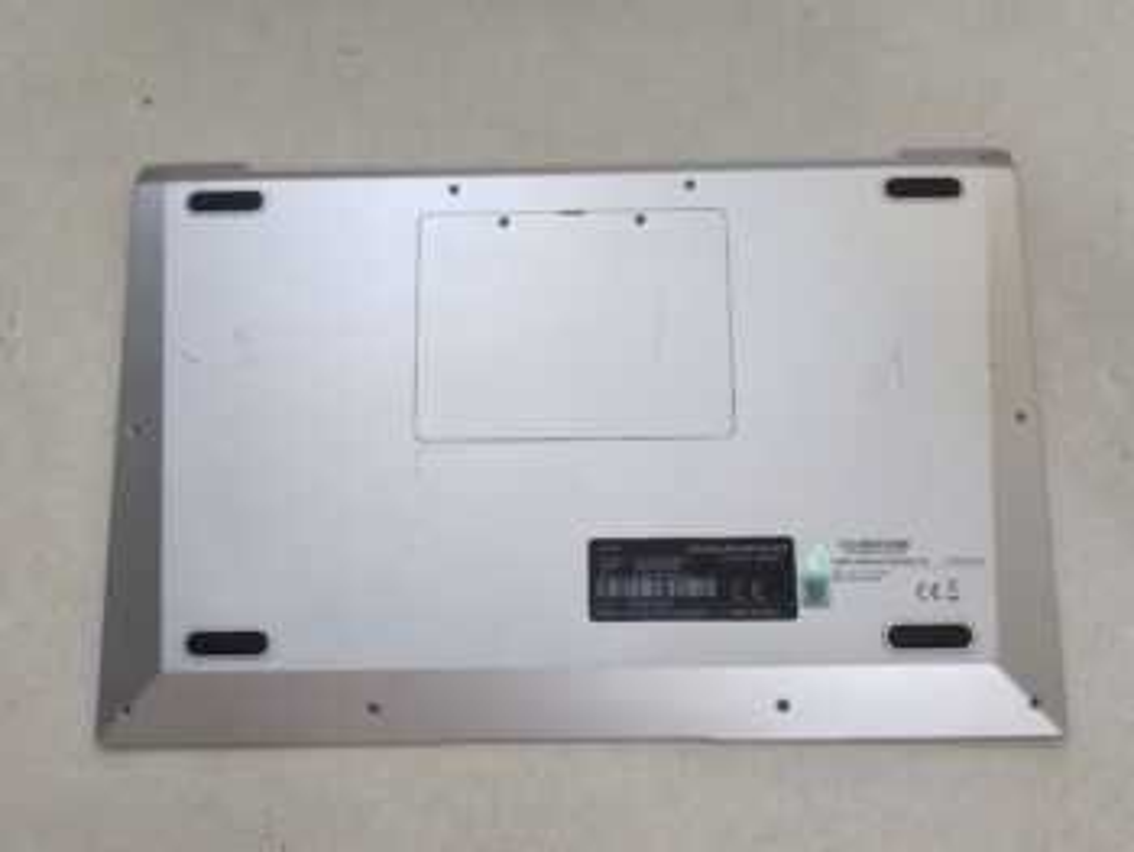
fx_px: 1147
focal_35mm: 35
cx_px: 567
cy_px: 426
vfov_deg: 40.7
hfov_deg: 52.6
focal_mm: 6.57
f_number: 1.6
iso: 250
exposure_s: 1/50
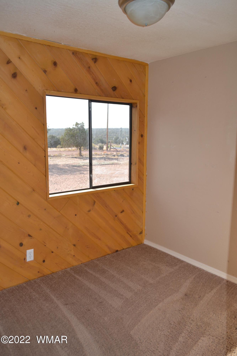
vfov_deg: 67.4
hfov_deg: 47.9
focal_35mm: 27
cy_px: 178
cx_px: 118
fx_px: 267
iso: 100
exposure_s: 1/200
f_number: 4.5
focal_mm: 18
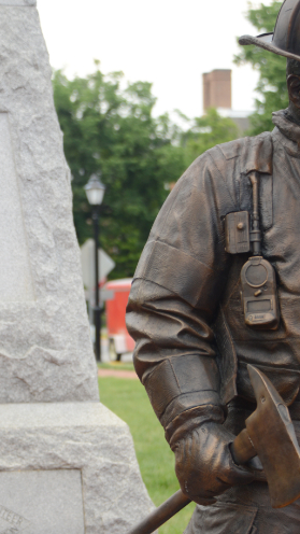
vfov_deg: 14.5
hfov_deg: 8.2
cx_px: 114
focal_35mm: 148
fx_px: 2093
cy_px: 329
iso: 250
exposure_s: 1/320
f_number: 5
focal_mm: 70
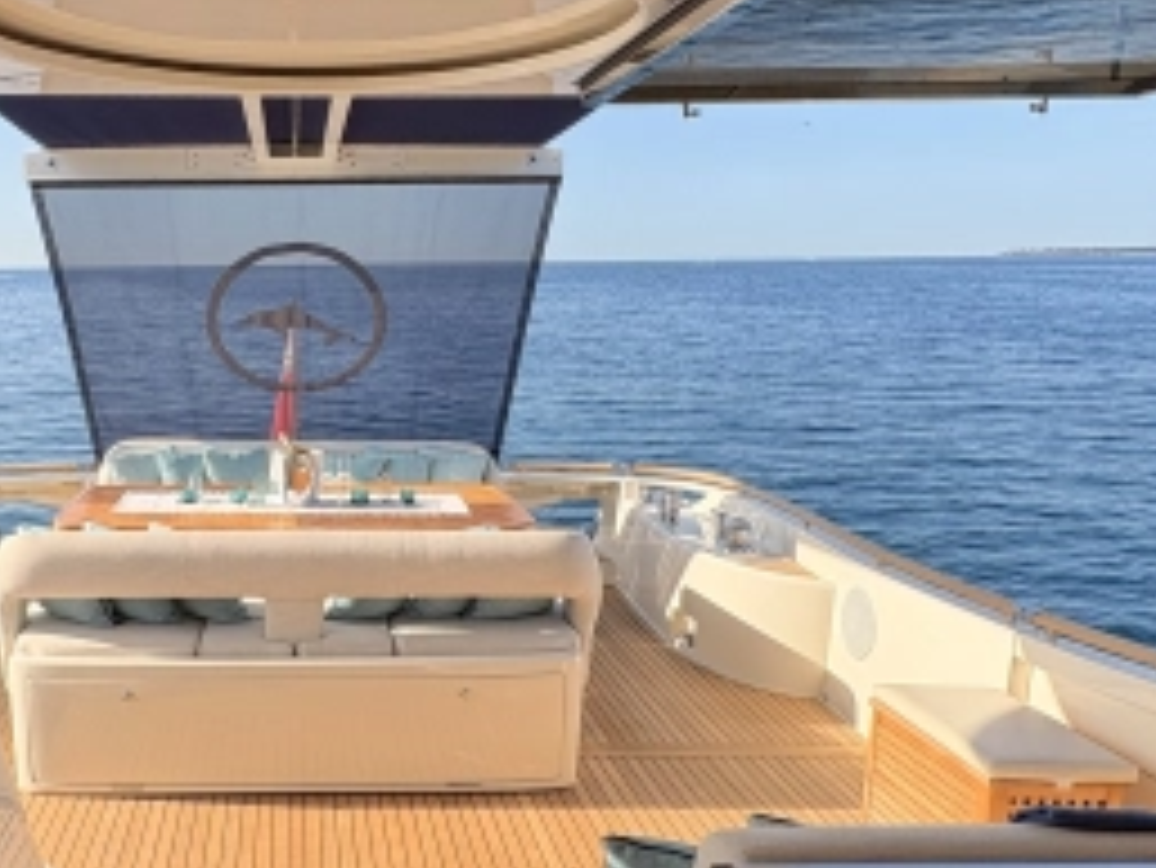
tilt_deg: -9.0
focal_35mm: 30
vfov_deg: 46.8
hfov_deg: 58.3
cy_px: 456
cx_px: 369
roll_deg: -0.5
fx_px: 1002
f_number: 2.2
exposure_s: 1/1536
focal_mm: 2.22
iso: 50
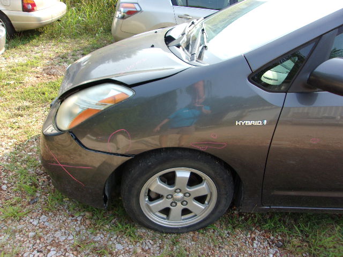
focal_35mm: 27
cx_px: 172
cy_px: 128
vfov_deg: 51.4
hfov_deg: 65.3
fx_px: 268
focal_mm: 4.9
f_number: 3
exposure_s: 1/210
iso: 80
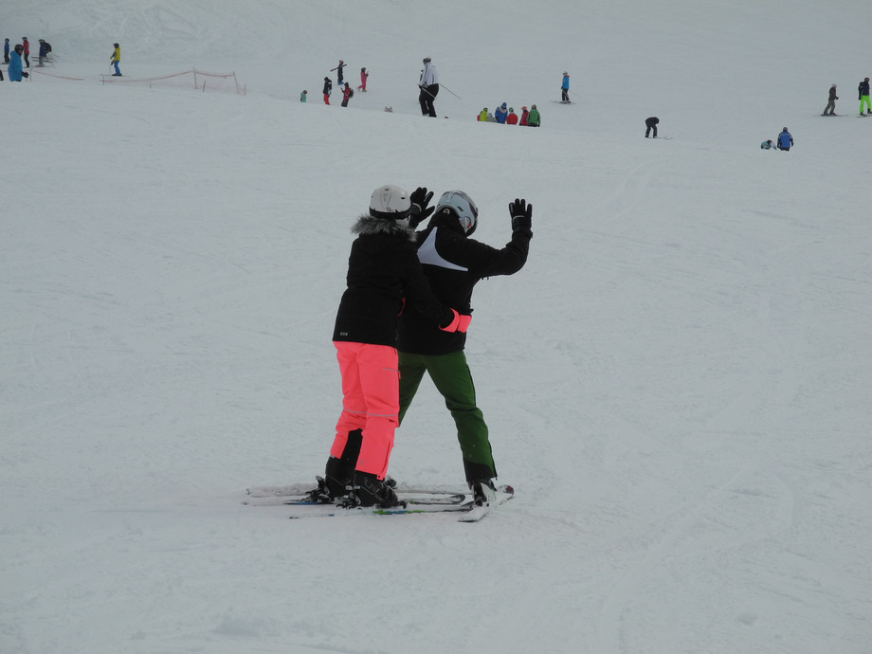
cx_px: 436
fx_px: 3401
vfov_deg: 11.0
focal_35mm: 135
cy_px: 327
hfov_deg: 14.6
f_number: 5
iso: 100
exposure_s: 1/1600
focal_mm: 28.9
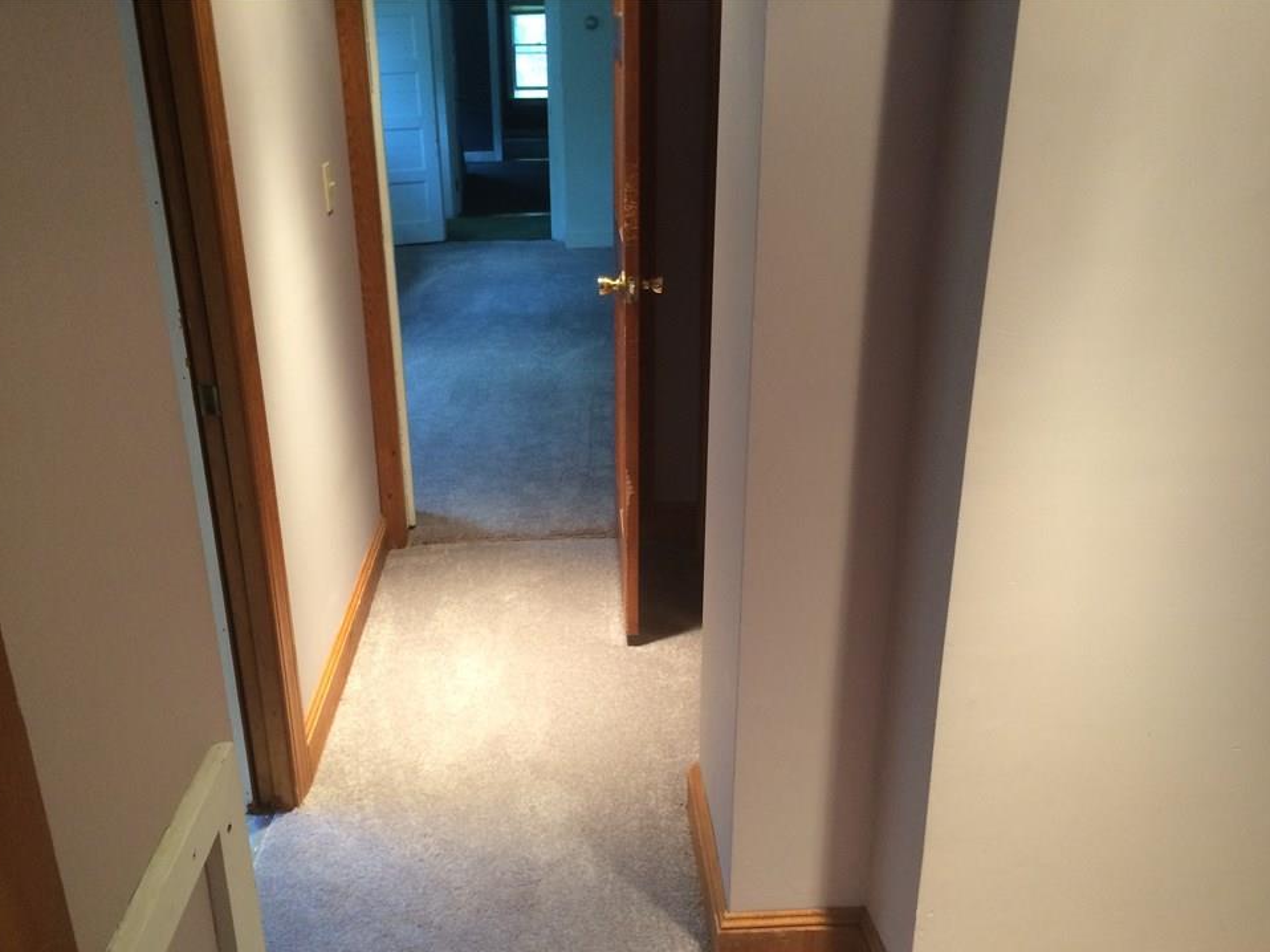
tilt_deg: -24.4
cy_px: 506
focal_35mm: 31
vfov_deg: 45.4
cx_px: 615
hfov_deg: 58.4
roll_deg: +0.2
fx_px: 1137
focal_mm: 4.15
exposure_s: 1/30
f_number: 2.2
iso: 125
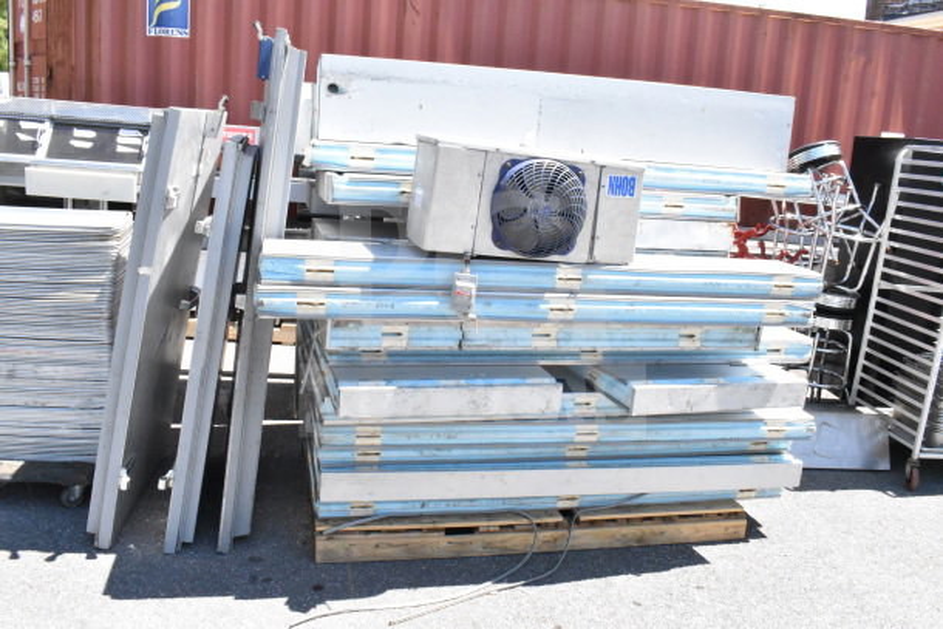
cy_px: 314
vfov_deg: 43.6
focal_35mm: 30
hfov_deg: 61.9
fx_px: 786
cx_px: 472
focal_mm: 20
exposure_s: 1/1250
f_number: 18
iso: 6400
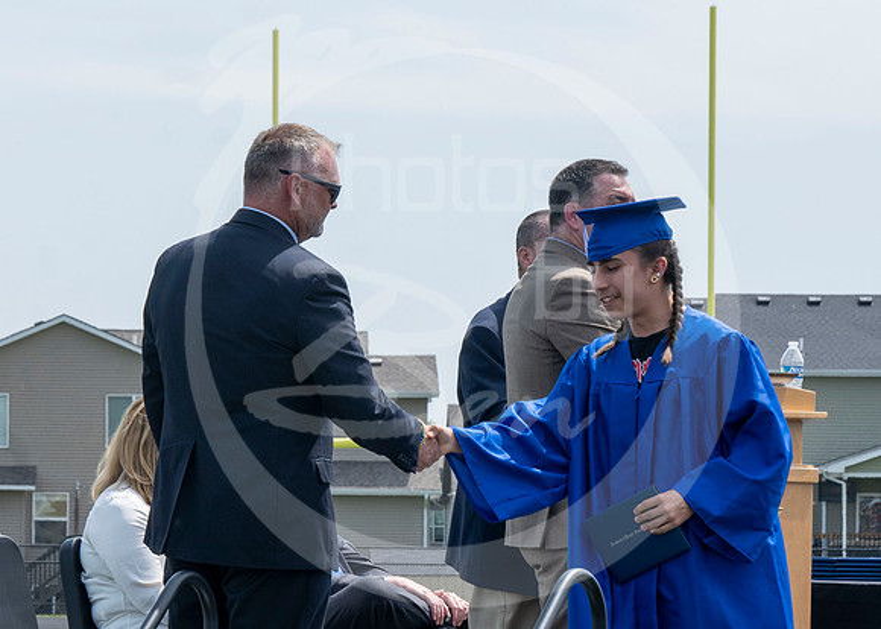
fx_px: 5153
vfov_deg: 7.0
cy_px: 365
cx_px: 298
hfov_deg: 9.8
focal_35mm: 206
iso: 200
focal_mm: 77
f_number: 10
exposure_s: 1/250
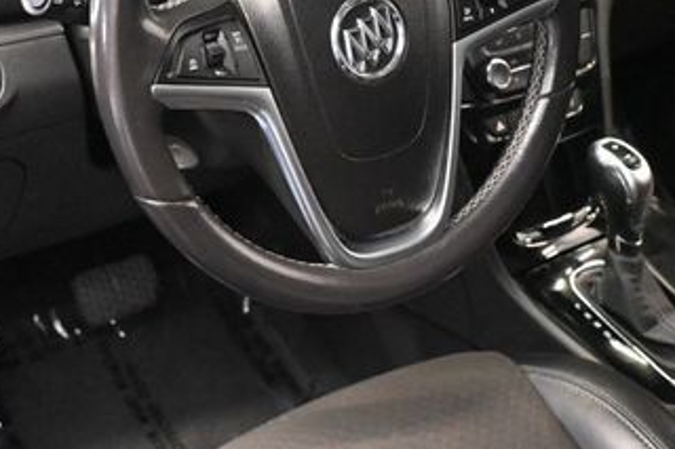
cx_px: 325
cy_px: 72
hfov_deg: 33.4
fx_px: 1124
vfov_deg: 22.2
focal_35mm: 60
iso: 12800
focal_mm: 20
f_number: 3.8
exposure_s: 1/60
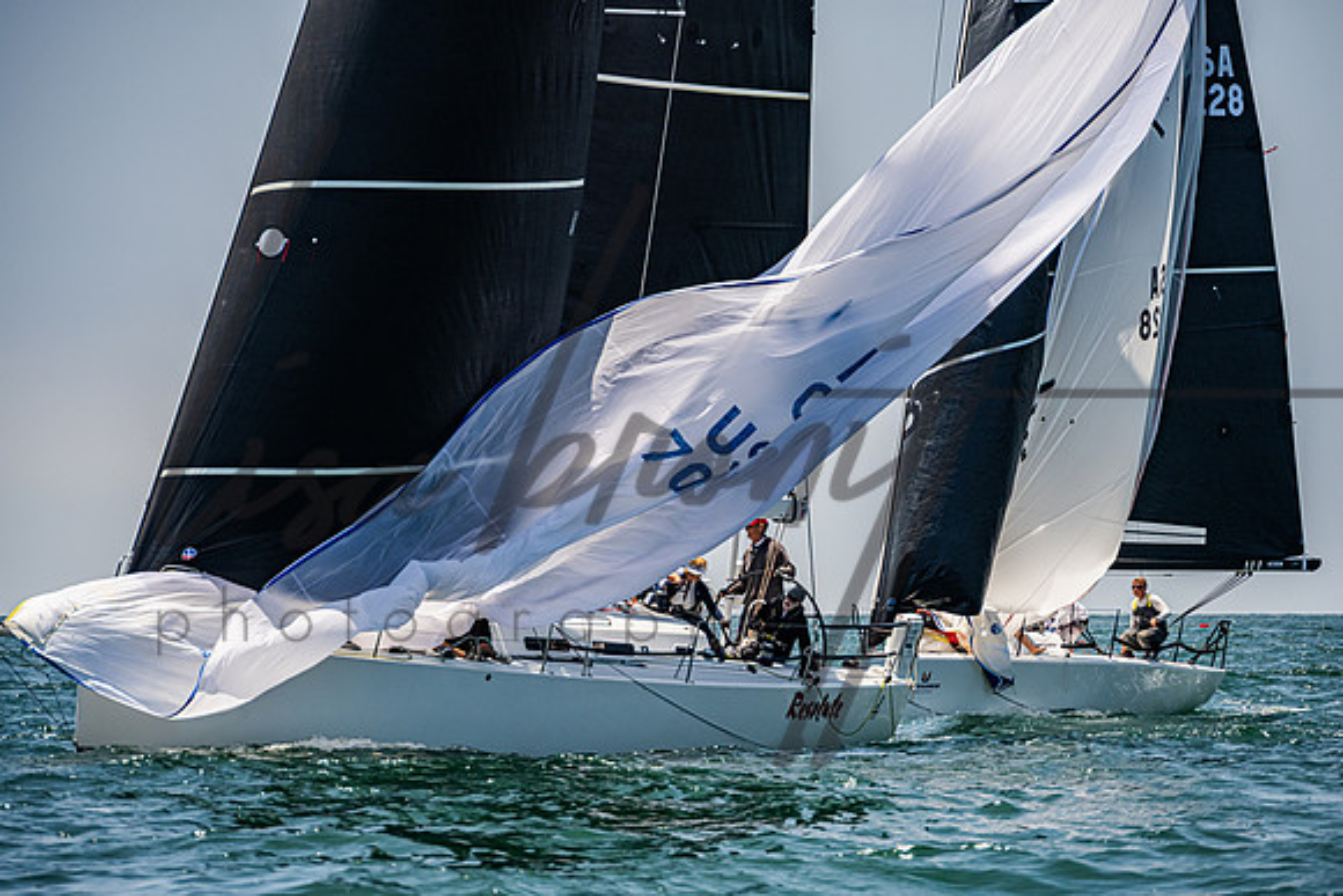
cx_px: 687
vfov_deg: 5.1
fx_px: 10109
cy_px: 448
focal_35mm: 271
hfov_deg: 7.6
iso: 500
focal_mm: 260
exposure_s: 1/2500
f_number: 8
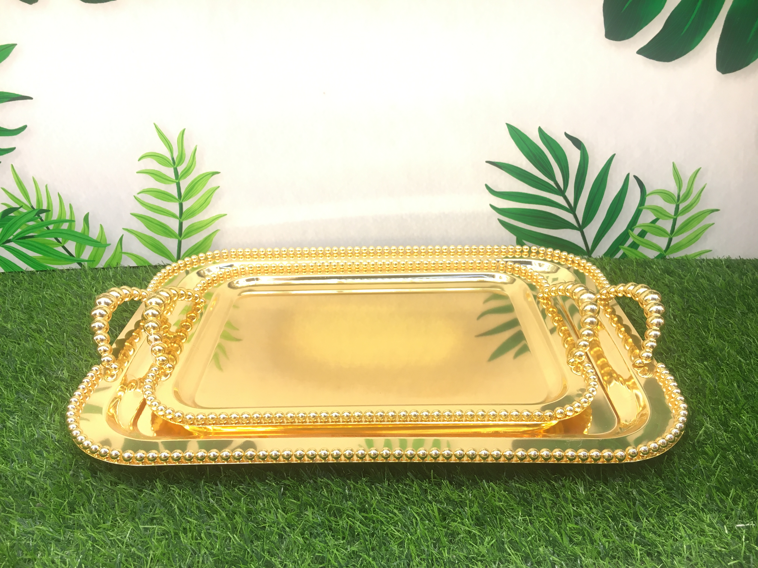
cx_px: 379
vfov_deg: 48.2
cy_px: 284
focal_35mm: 29
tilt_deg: -26.8
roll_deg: +0.0
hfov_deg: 61.7
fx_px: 635
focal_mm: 4.15
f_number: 2.2
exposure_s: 1/33
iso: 32
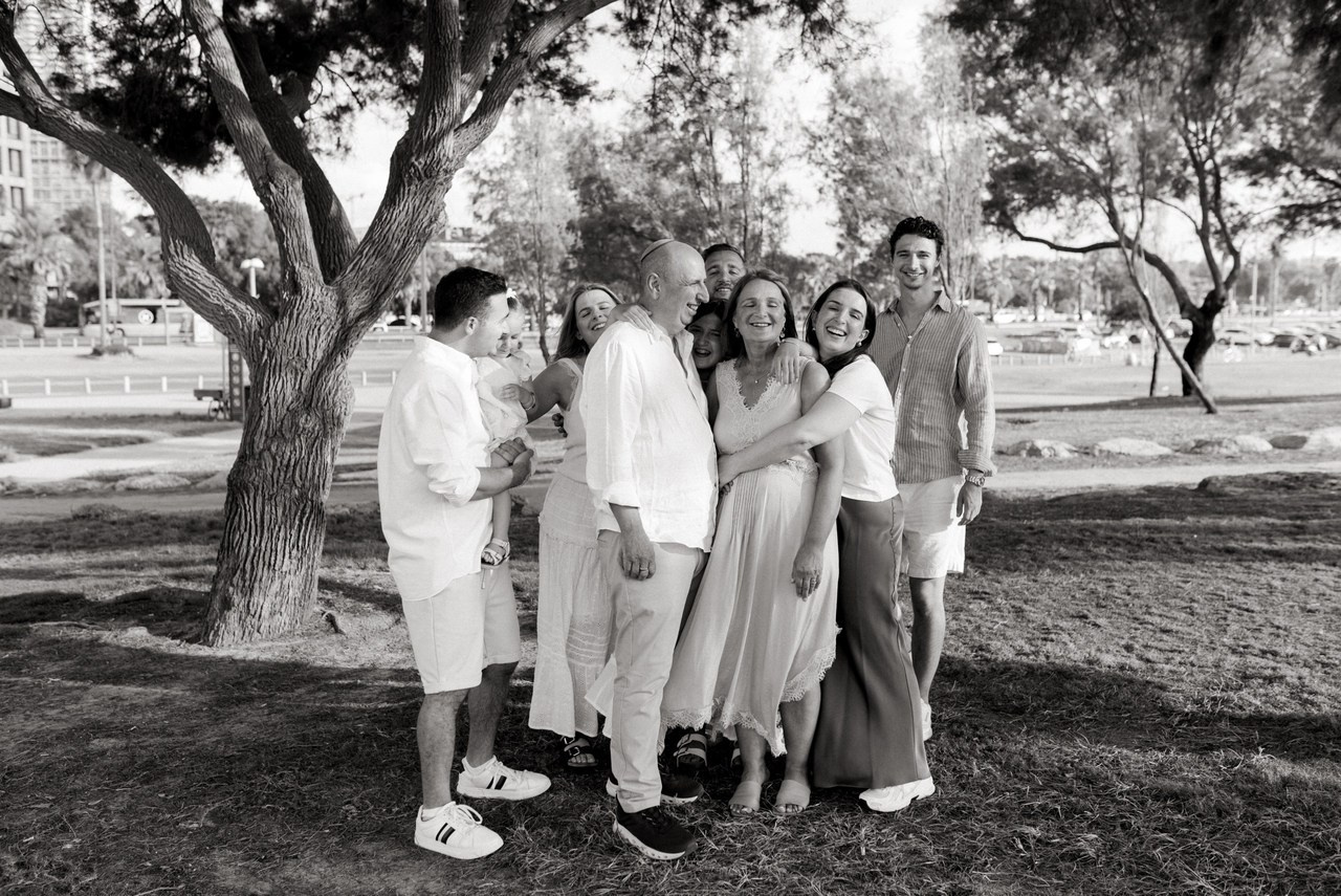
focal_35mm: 35
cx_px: 670
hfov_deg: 54.4
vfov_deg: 37.9
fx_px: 1304
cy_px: 448
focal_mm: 35
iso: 250
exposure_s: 1/1250
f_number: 3.5
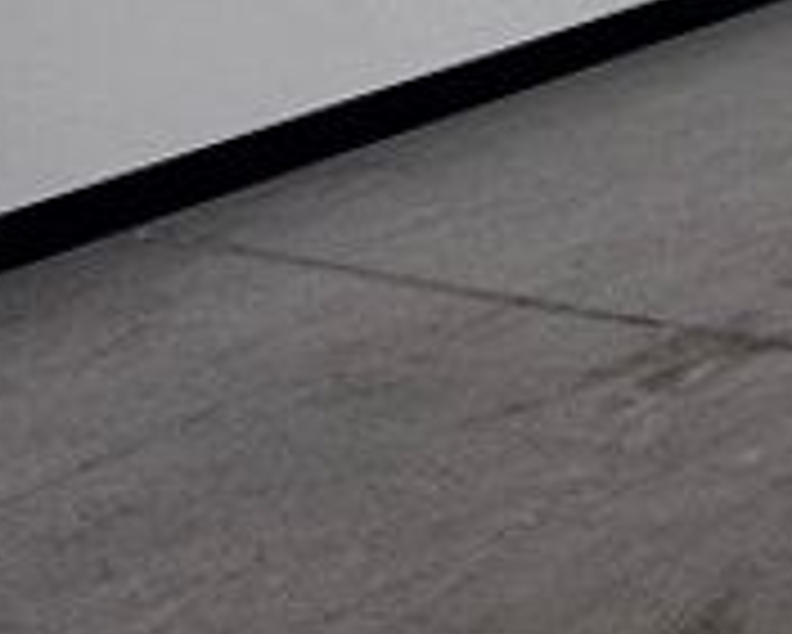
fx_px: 2017
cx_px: 2174
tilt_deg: +5.5
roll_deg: -0.7
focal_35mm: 86
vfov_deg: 13.6
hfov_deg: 12.7
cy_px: -839
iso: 40
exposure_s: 1/274
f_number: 2.2
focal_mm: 2.22
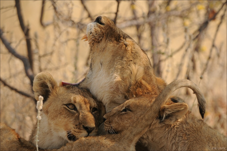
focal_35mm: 525
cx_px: 114
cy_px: 76
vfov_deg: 2.6
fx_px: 3306
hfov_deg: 3.9
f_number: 6.3
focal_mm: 350
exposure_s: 1/500
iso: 320
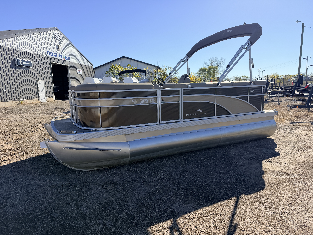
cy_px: 118
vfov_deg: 56.8
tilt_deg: -8.1
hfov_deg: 71.6
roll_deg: +2.4
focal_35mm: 24
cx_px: 156
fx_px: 217
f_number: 1.78
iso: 80
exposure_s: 1/4405
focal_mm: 6.76
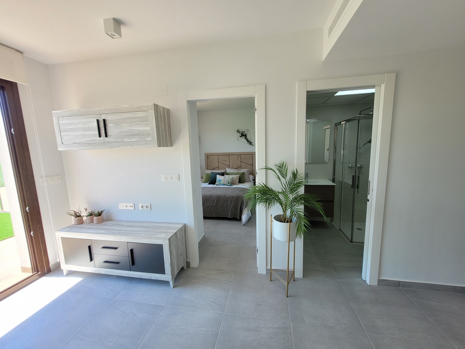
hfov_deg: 106.2
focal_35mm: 13
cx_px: 232
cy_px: 174
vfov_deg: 89.9
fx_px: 175
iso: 40
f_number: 2.2
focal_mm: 1.74
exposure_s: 1/128
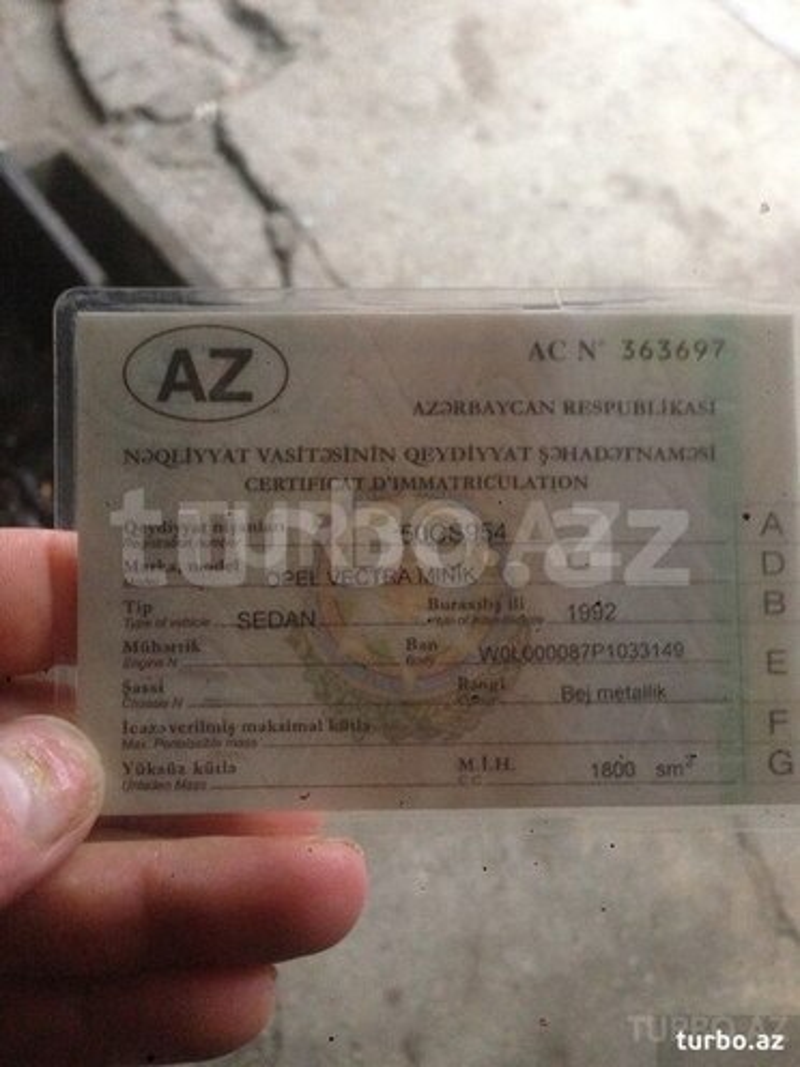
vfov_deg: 55.4
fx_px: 1017
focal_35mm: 33
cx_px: 400
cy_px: 534
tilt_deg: -61.8
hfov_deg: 42.9
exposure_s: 1/20
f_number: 2.4
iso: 400
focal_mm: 4.12
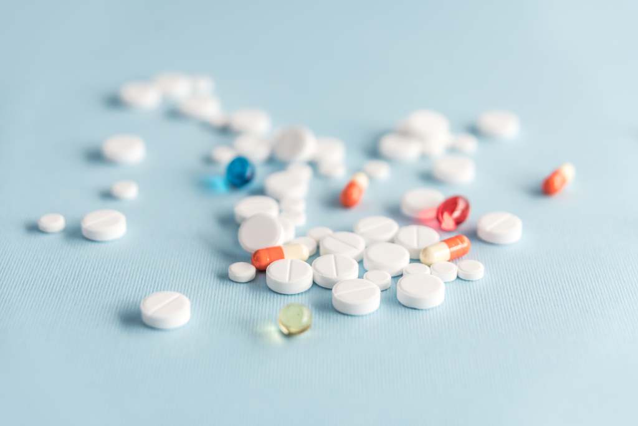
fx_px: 1507
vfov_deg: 16.1
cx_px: 319
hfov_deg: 23.9
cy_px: 213
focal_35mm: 85
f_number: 4
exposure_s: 1/160
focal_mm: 85
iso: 100
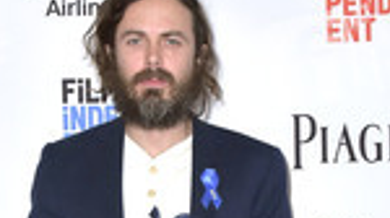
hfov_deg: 26.2
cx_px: 160
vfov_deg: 12.9
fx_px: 837
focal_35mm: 81
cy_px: 439
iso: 500
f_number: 6.3
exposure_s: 1/320
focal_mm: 29
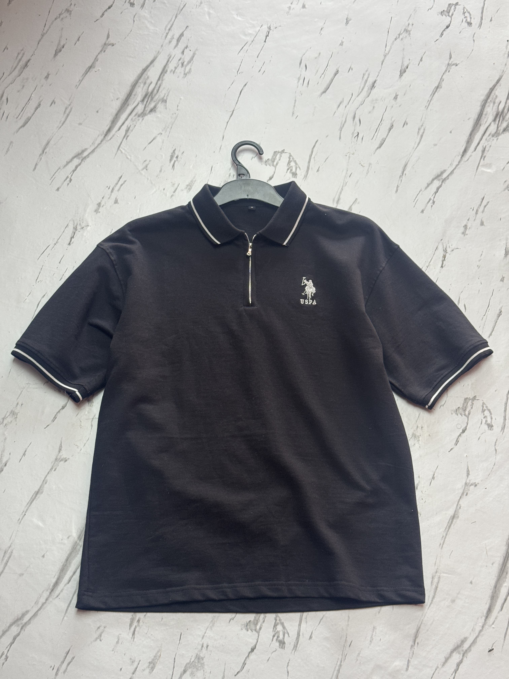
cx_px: 254
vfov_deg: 39.7
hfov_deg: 30.3
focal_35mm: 48
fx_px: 941
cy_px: 340
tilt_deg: -66.6
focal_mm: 6.76
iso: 80
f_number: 1.78
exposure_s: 1/50
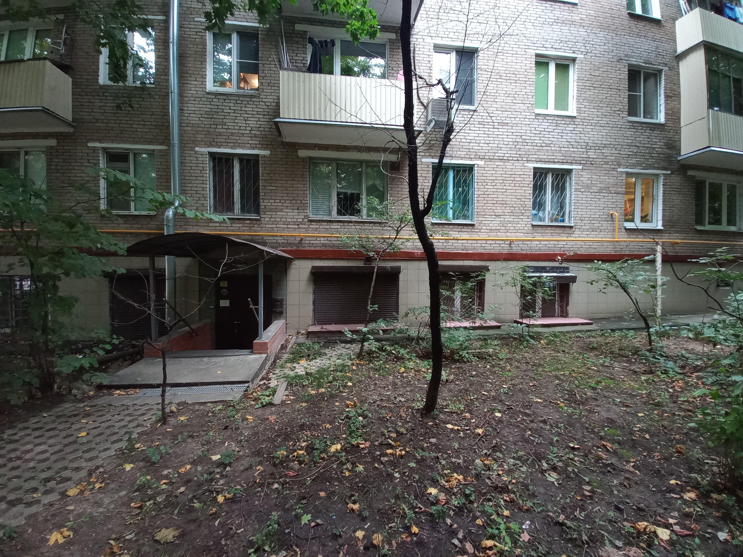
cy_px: 278
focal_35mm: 13
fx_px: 279
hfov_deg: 106.2
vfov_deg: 89.9
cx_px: 372
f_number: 2.2
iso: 200
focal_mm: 1.42
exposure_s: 1/20
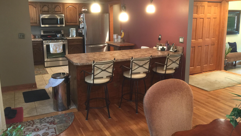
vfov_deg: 36.6
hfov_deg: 61.0
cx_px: 120
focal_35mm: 32
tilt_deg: -8.7
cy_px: 58
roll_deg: -1.3
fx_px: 204
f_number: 2.2
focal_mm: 4.15
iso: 100
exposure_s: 1/10
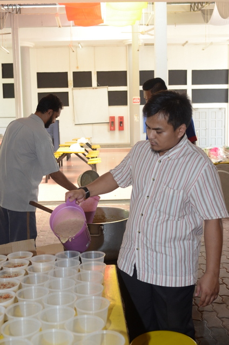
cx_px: 114
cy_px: 172
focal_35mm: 39
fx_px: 374
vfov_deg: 49.6
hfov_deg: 34.1
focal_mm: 26
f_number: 4
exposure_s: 1/250
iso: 1000
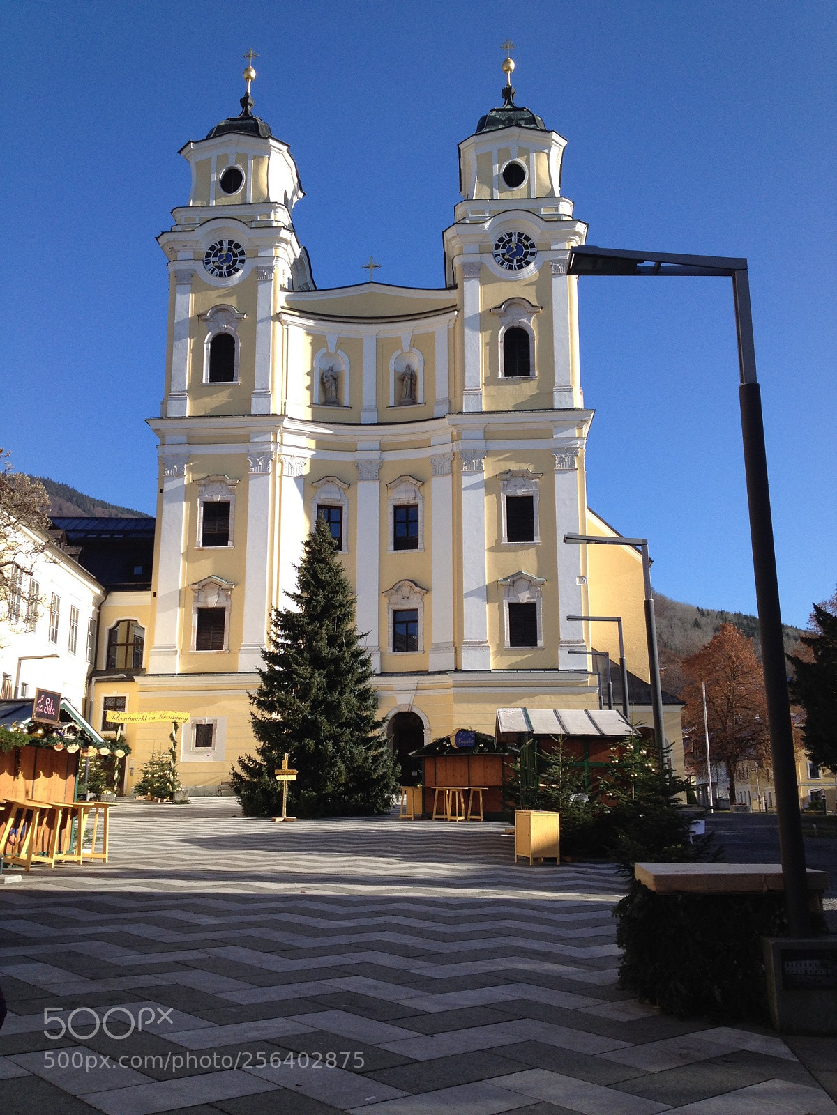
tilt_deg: +13.2
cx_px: 418
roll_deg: -0.1
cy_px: 558
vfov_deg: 52.6
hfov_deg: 40.7
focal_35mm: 35
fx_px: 1128
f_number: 2.4
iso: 50
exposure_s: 1/1151
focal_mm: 4.28
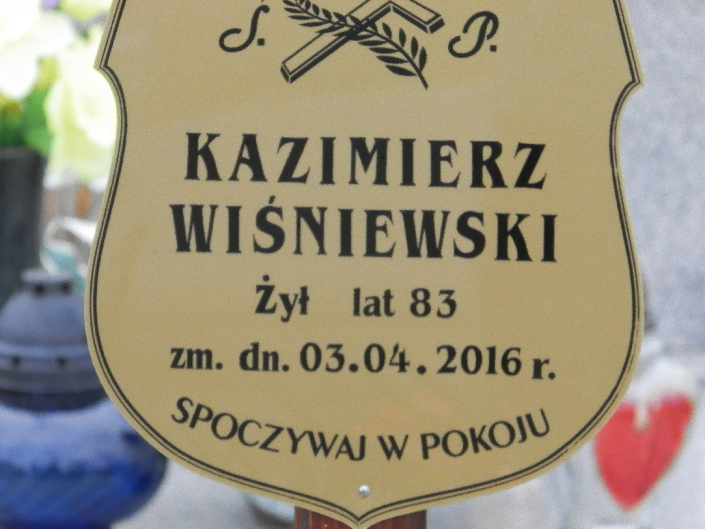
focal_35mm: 281
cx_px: 352
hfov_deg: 7.0
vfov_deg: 5.3
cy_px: 264
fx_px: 5723
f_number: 5.6
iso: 400
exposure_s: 1/30
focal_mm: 50.2
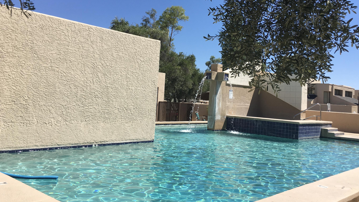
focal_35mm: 35
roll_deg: -3.0
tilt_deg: +7.1
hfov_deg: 56.6
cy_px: 71
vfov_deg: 33.5
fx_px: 333
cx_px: 192
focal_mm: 4.15
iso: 25
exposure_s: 1/1603
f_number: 2.2
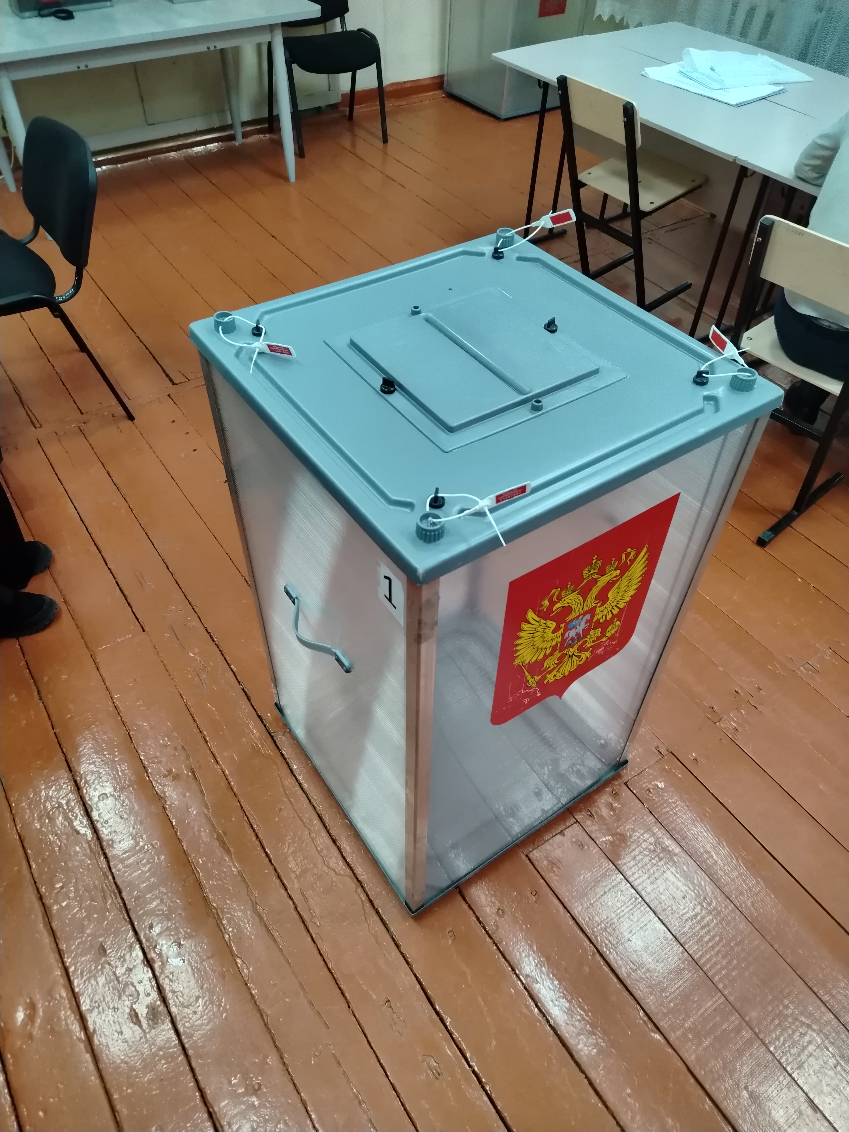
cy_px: 566
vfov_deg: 71.6
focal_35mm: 24
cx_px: 424
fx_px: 785
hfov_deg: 56.8
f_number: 1.75
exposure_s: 1/120
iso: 2031
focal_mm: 5.25
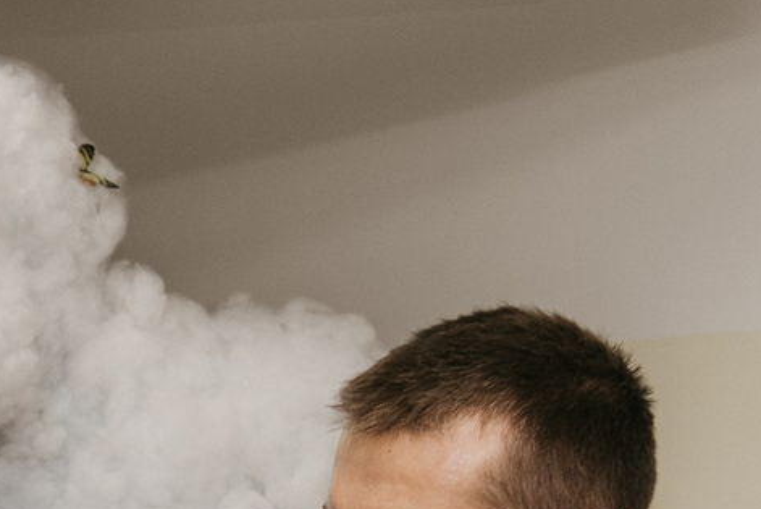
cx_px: -443
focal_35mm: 204
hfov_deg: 9.7
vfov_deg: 6.5
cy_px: 1138
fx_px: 4316
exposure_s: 1/160
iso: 160
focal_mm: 36
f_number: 4
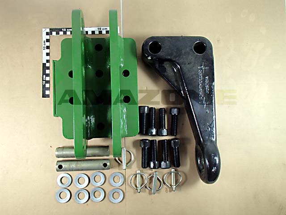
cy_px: 108
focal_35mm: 28
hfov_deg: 63.4
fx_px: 231
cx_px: 143
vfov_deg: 49.7
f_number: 3.9
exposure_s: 1/40
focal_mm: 5
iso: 200
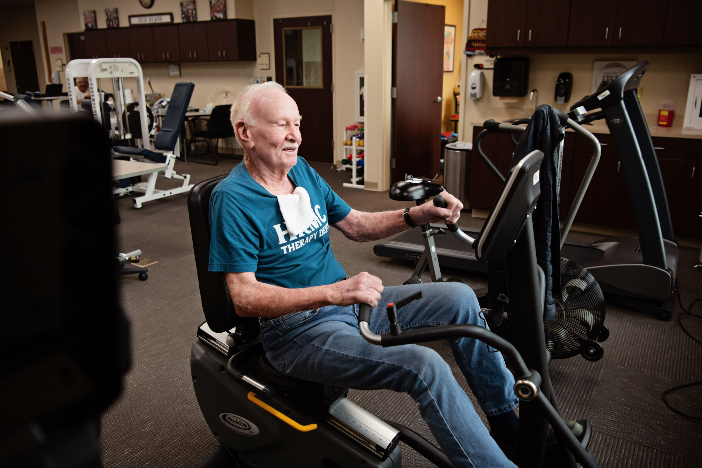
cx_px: 351
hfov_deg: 61.9
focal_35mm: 30
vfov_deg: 43.6
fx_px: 585
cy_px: 234
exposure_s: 1/160
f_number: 4
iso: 1000
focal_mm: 30
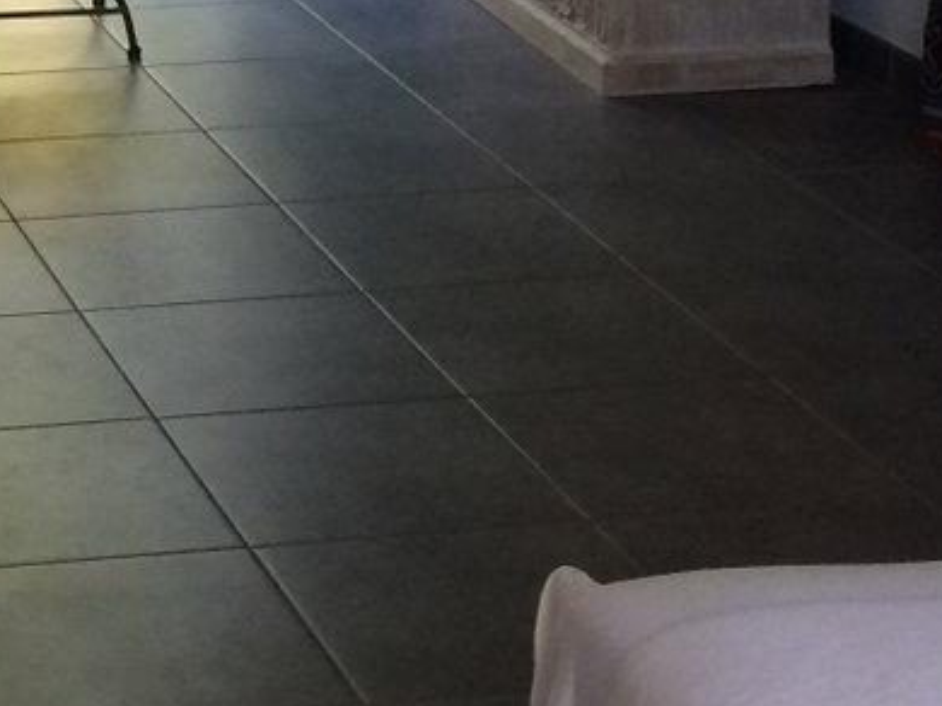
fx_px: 3236
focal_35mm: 119
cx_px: -106
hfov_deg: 16.1
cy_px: -530
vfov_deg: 11.6
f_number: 2.2
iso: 125
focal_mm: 4.15
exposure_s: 1/33
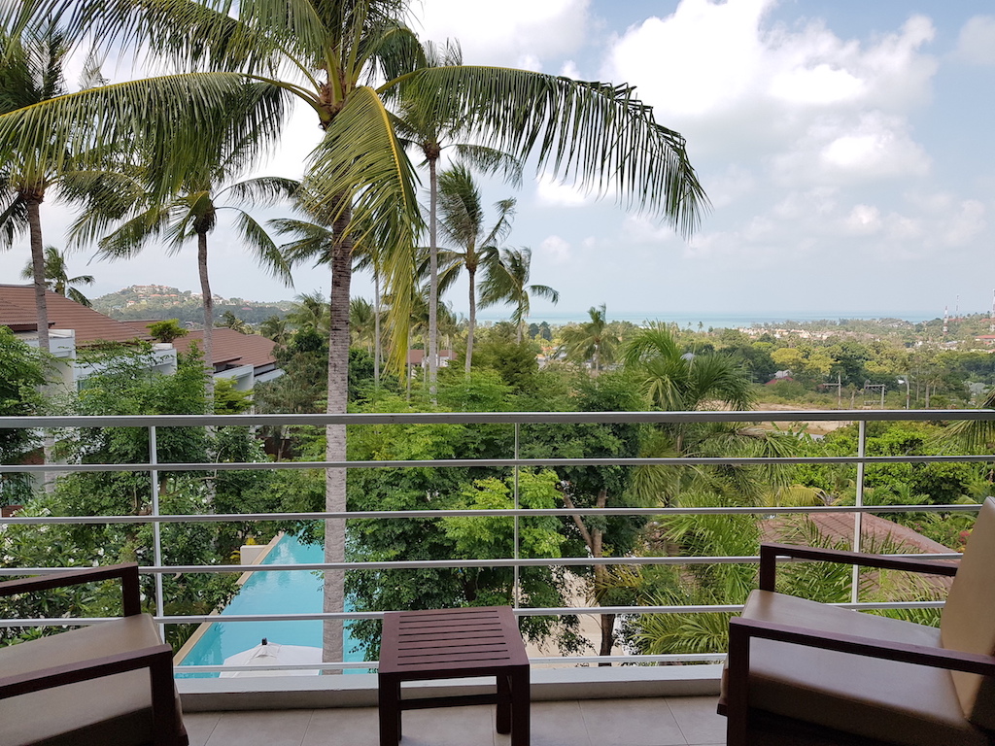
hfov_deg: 67.3
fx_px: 747
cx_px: 498
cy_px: 373
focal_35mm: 26
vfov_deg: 53.1
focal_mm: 4.3
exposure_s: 1/1276
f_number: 1.7
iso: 40
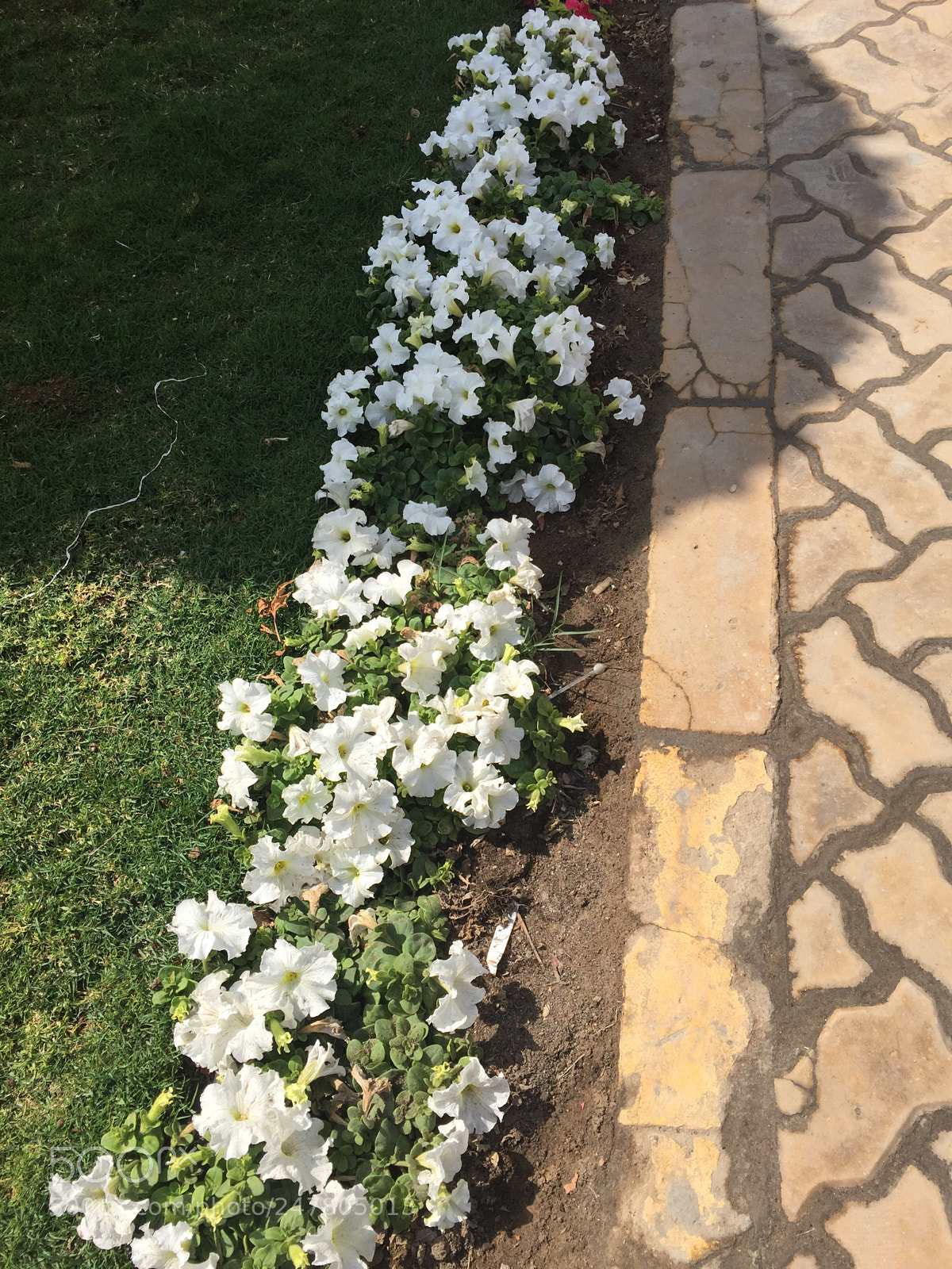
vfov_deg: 61.7
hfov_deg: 48.2
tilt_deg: -57.1
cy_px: 634
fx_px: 1063
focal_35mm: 29
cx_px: 476
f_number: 2.2
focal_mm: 4.15
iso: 32
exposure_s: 1/1980
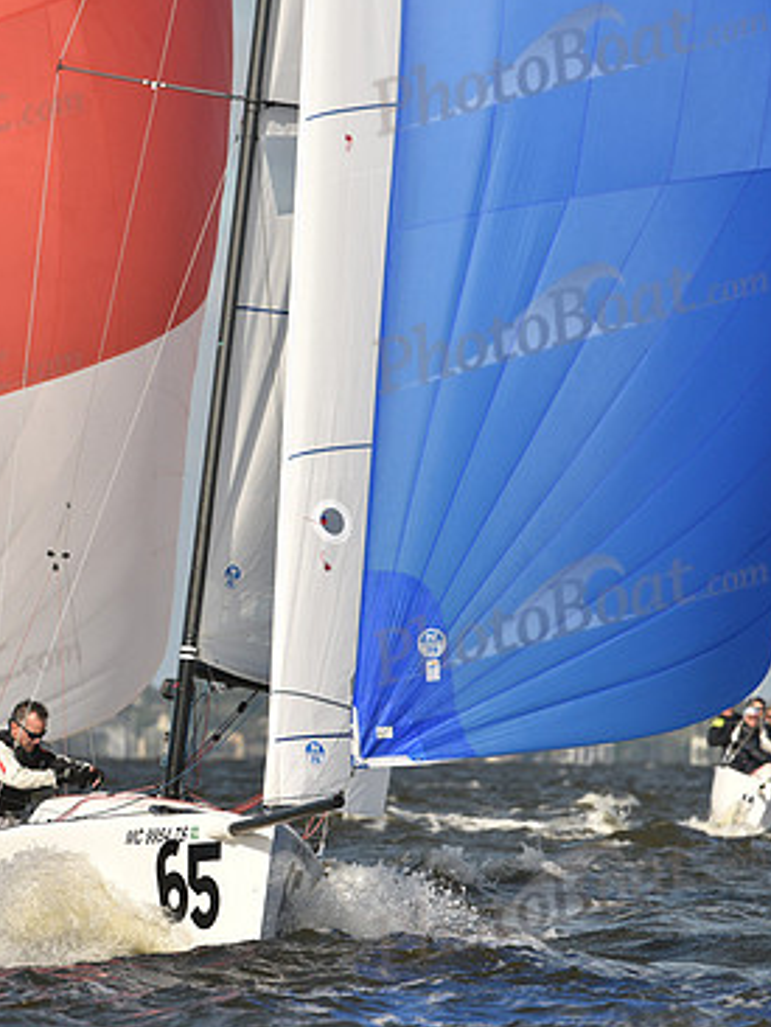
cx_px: 230
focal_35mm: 579
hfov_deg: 2.6
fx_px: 17175
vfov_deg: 3.4
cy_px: 506
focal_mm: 380
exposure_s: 1/1250
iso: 250
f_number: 8
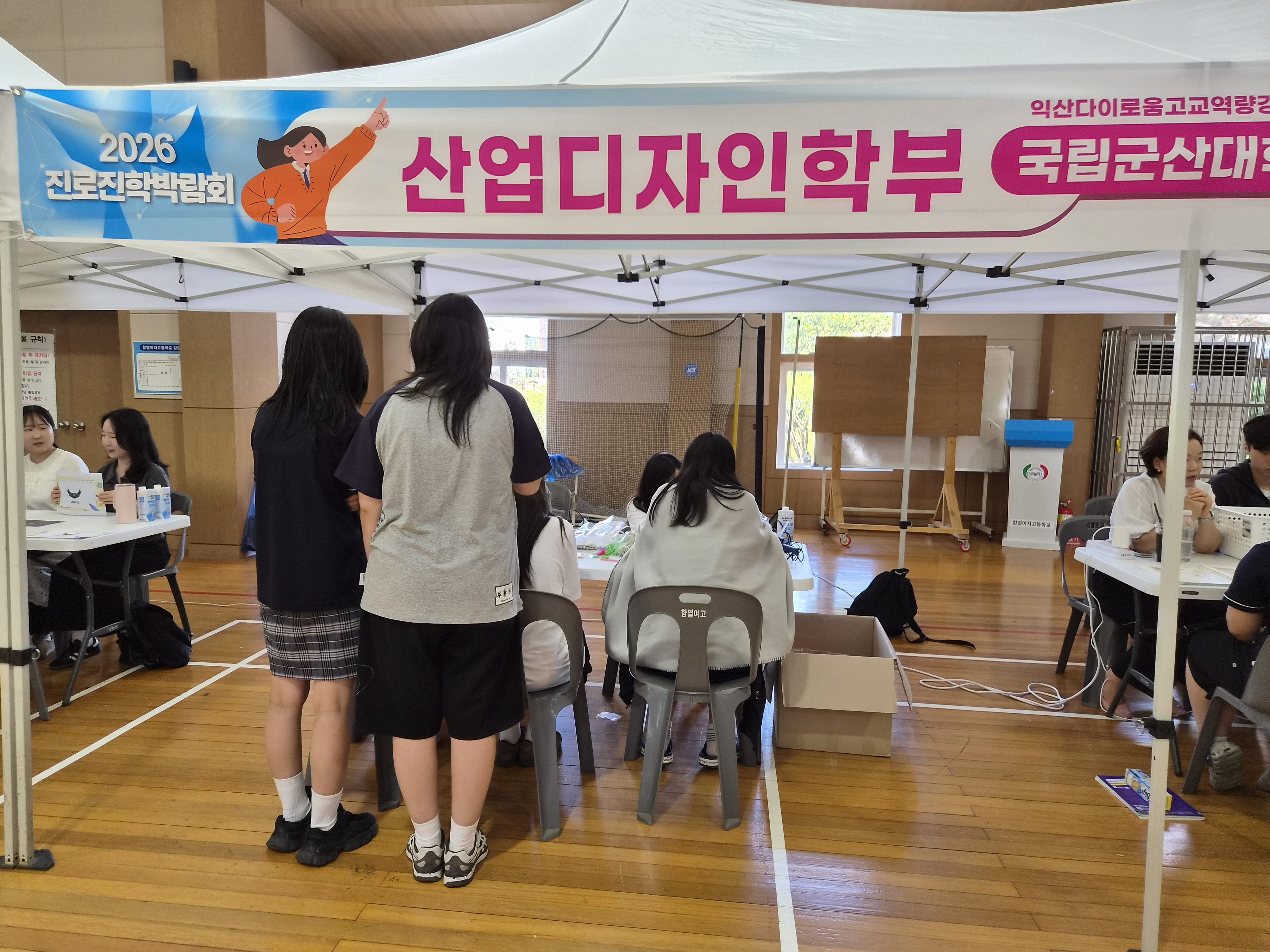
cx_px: 635
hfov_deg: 73.9
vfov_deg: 58.9
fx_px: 844
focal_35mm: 23
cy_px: 476
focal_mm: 5.4
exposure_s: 1/120
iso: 64
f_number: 1.8
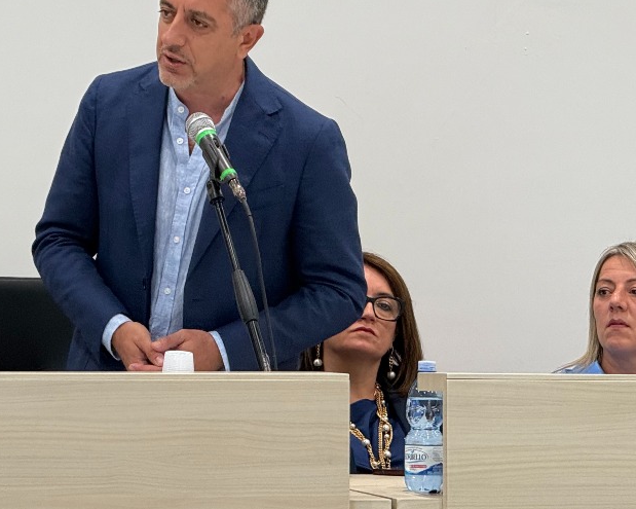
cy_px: 123
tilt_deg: +1.6
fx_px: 4272
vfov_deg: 6.8
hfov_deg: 8.5
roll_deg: -0.2
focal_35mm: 227
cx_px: 93
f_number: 2.8
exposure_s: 1/50
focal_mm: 15.66
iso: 160
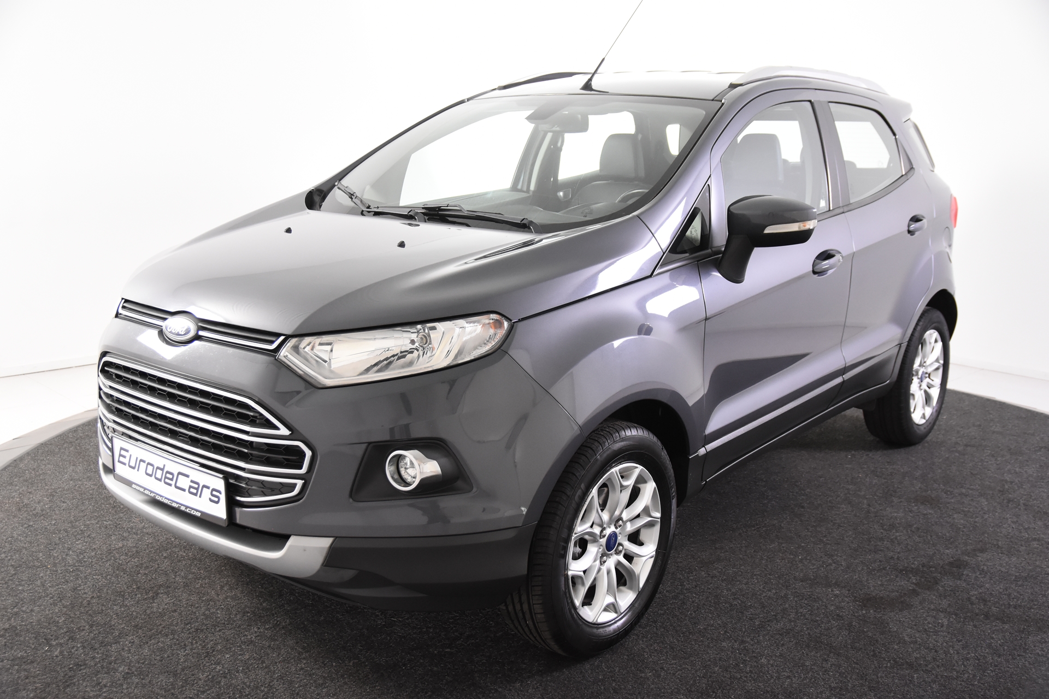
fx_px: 1049
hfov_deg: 53.1
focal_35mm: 36
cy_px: 350
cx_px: 524
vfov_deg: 36.9
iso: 1600
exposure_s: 1/60
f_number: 4
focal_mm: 24
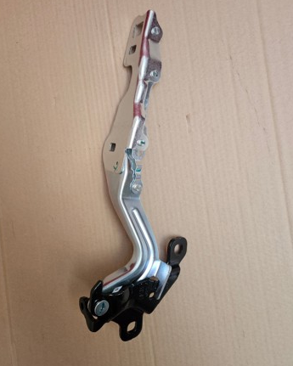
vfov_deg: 68.0
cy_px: 167
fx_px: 271
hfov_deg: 56.8
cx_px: 149
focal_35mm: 25
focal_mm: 5.4
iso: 160
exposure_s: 1/180
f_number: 1.8
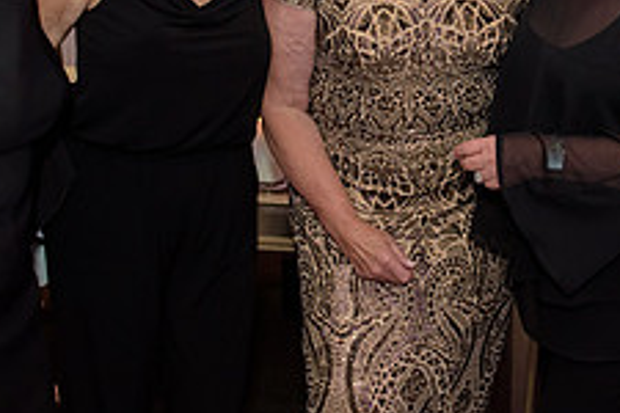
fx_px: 1068
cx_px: 402
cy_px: 37
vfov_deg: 21.4
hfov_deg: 32.2
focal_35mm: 62
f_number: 3.2
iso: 1600
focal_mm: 24
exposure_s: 1/125
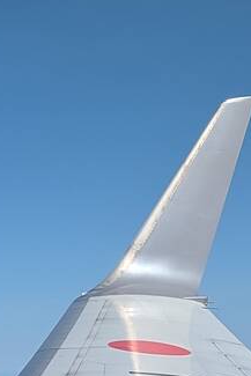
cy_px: 416
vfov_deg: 16.2
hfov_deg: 10.8
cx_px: -114
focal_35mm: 123
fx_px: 1285
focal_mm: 6.9
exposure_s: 1/1488
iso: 23
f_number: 1.68
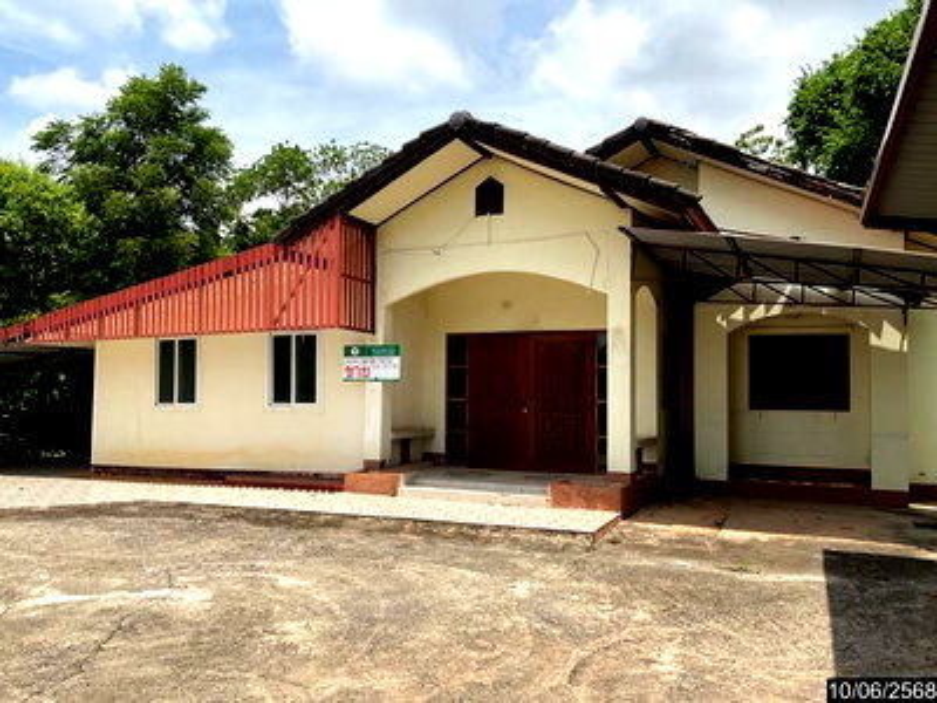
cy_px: 352
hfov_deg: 61.7
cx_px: 468
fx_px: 785
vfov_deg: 48.2
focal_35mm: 29
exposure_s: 1/2141
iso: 16
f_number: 1.8
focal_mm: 3
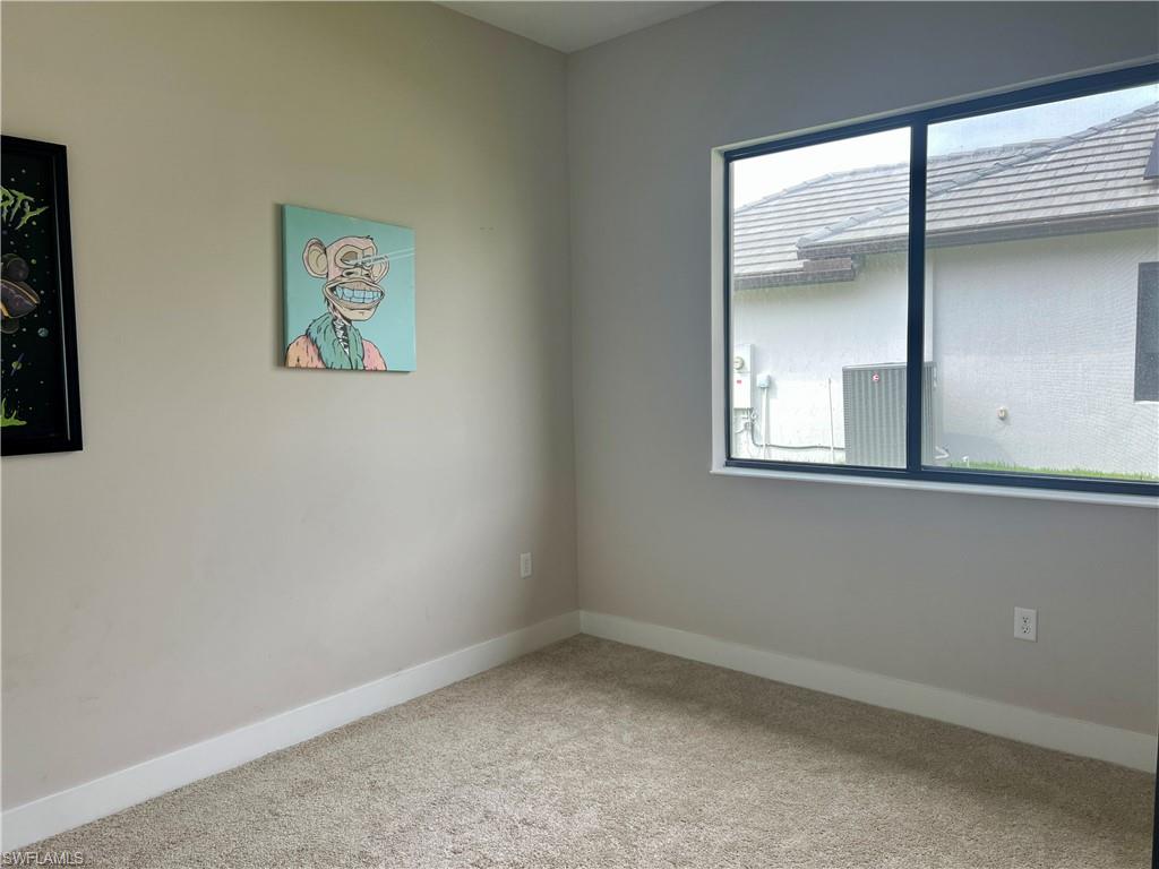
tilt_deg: -5.6
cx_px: 580
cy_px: 434
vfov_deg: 53.1
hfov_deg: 67.3
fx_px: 871
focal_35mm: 26
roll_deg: +1.2
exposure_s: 1/159
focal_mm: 5.7
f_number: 1.5
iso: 64
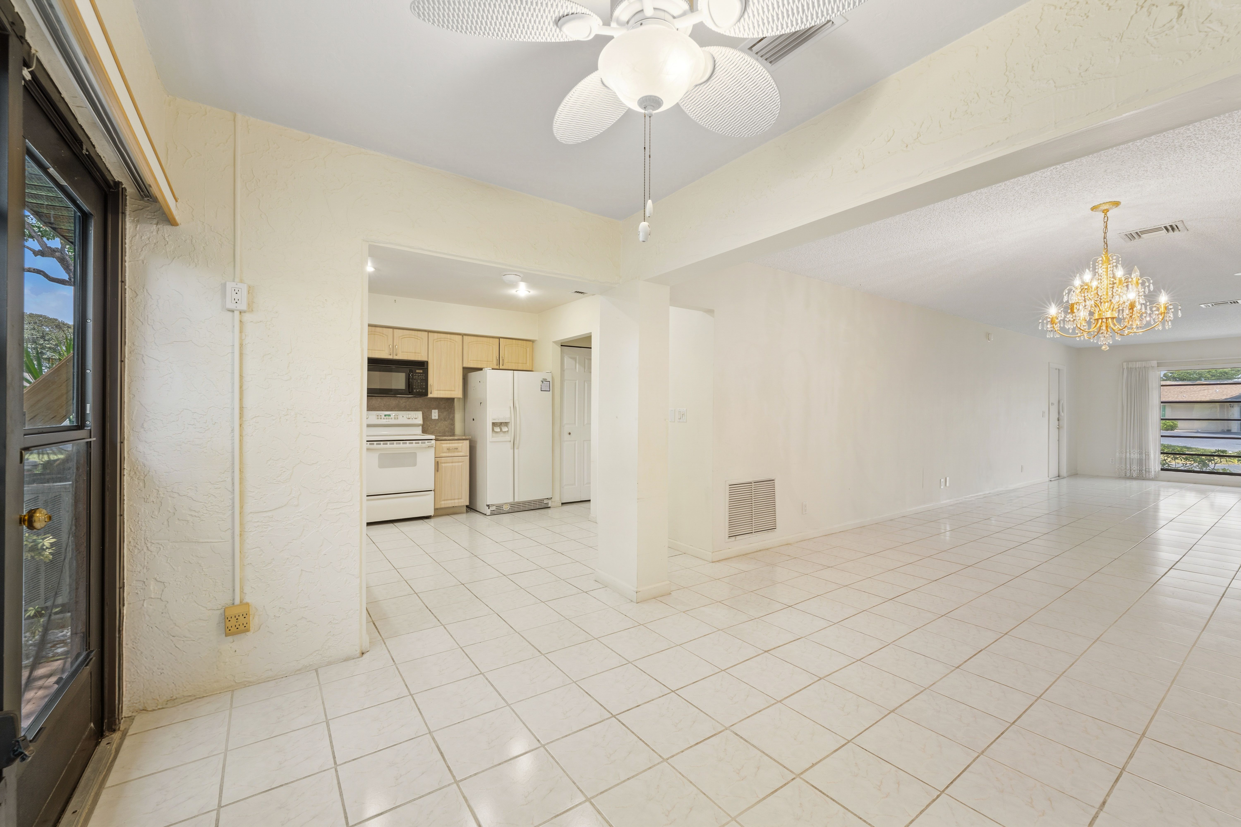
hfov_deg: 104.3
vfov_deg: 81.2
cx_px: 620
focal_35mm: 14
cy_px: 414
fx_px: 483
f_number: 9
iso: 250
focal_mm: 14
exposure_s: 1/1.67
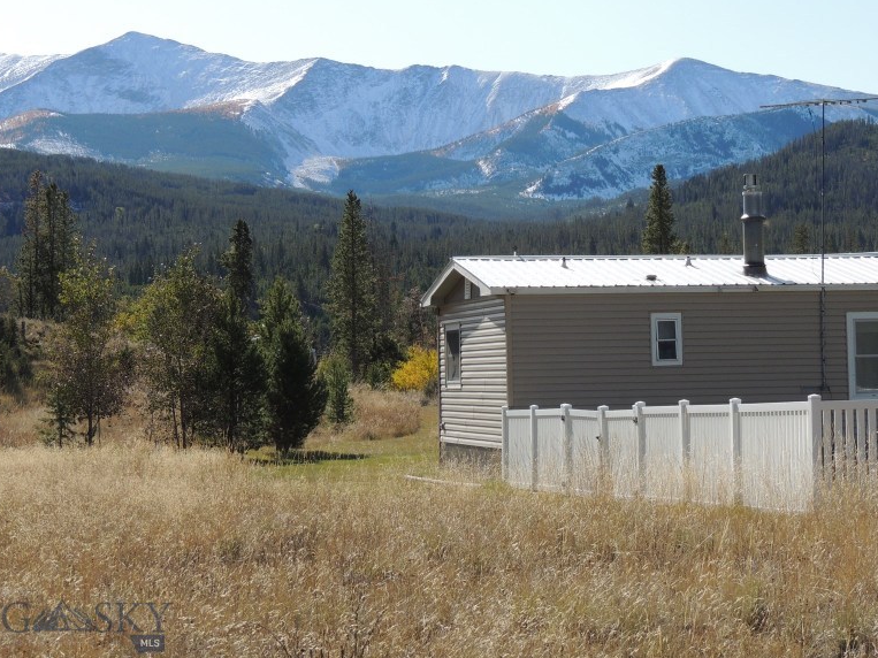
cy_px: 225
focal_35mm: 94
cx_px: 537
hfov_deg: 20.8
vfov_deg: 15.7
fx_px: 2384
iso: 100
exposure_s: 1/800
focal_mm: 12.4
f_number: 3.9
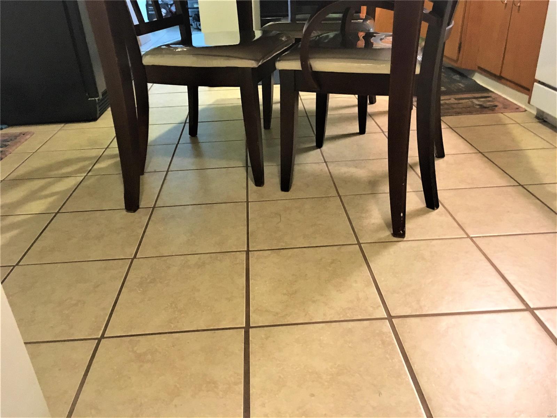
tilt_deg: -26.2
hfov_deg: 61.7
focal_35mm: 29
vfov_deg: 48.2
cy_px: 209
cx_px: 278
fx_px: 467
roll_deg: +4.4
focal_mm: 4.15
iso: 250
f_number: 2.2
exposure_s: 1/15
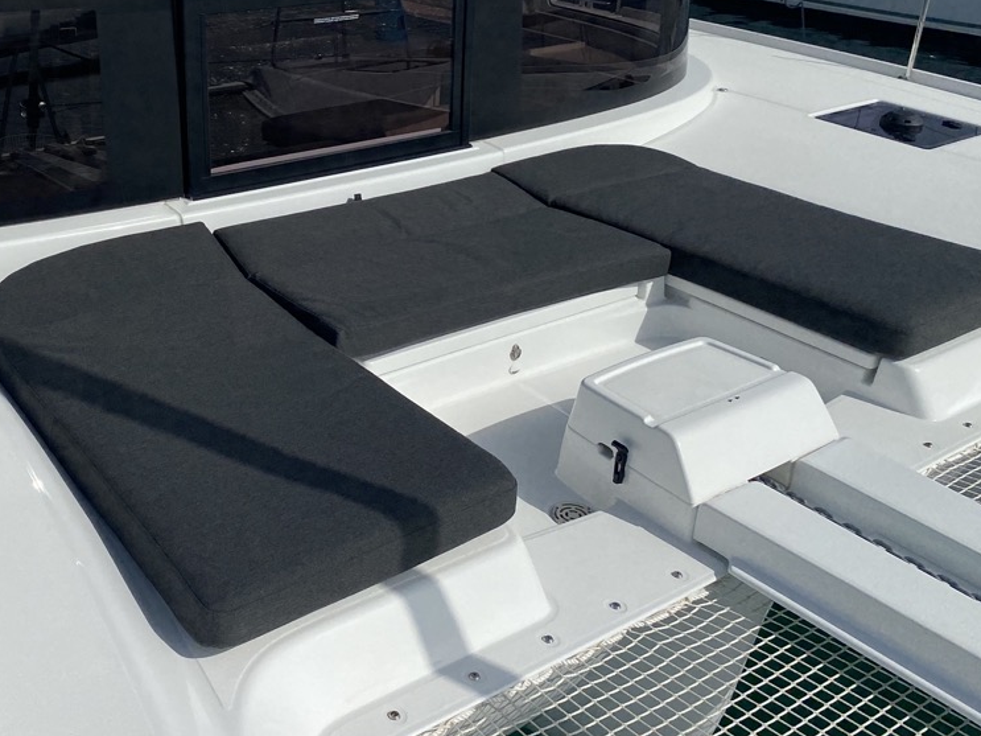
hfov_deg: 43.9
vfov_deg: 33.8
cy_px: 200
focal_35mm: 42
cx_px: 302
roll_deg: -1.0
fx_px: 1190
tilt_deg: -19.0
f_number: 1.8
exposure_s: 1/8850
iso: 32
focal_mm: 4.25
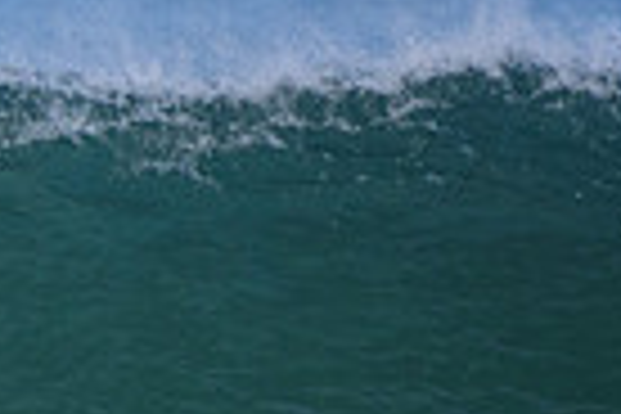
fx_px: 54454
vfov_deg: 0.4
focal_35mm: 3157
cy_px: 754
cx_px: -603
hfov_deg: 0.7
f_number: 5.6
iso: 500
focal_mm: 500
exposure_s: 1/2000
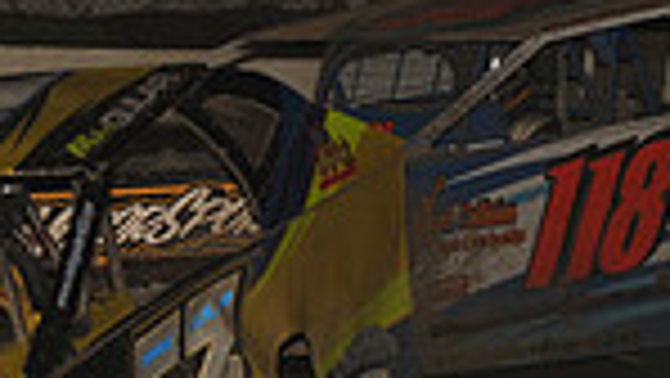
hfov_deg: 5.0
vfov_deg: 2.8
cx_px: -180
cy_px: 230
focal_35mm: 429
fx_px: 7626
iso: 800
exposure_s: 1/320
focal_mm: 105
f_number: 7.1
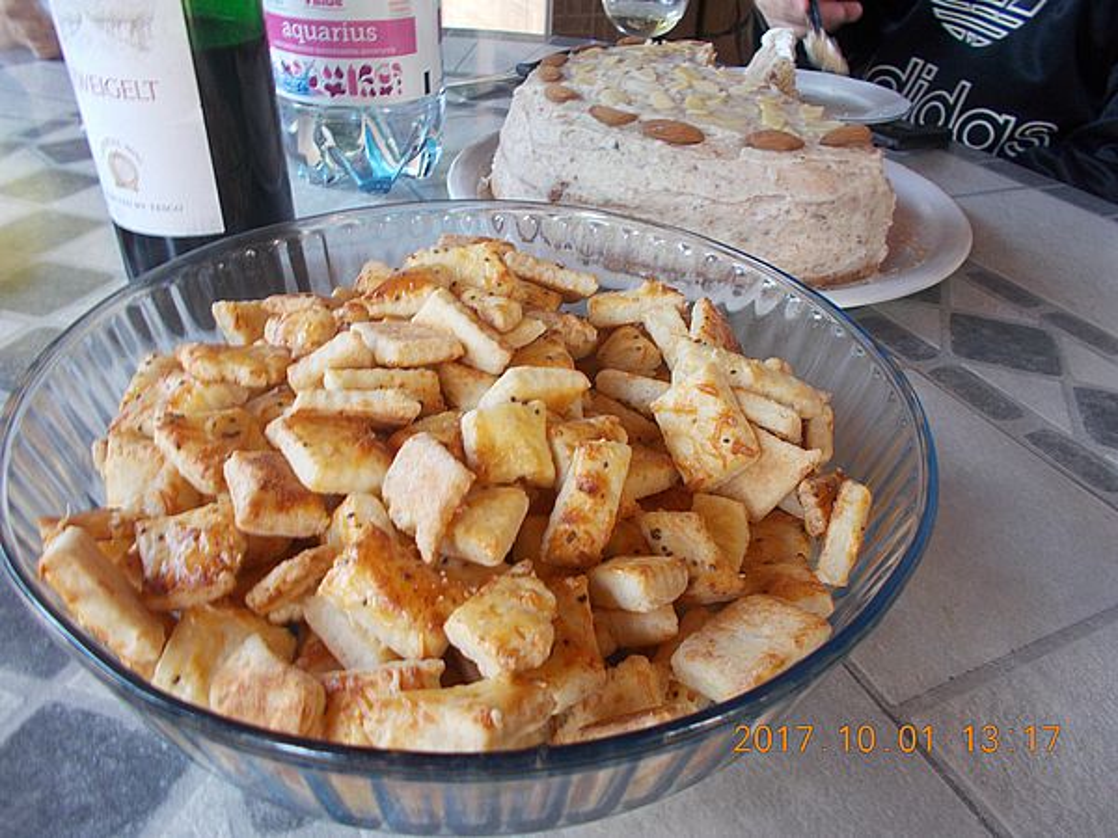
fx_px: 840
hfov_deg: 67.3
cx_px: 559
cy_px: 419
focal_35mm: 26
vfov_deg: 53.1
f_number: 3.2
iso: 80
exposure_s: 1/25
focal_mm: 4.6
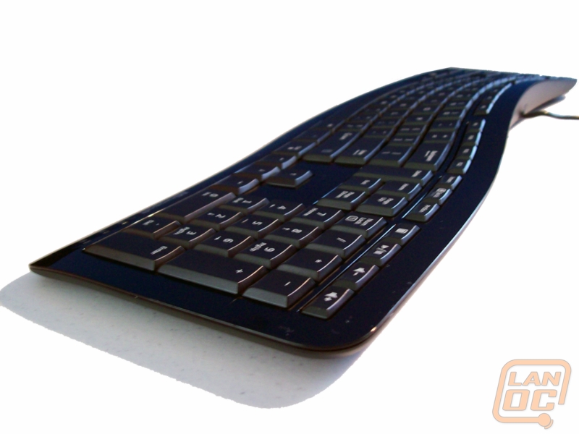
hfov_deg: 51.4
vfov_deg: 39.7
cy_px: 217
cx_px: 290
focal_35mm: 36
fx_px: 602
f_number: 2.7
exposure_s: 1/11.3
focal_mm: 6
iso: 160
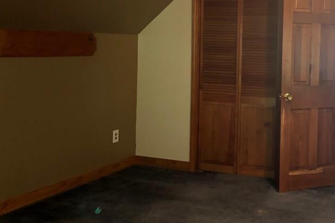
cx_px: 243
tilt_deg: -3.3
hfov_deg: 38.8
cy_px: 76
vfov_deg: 26.9
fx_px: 465
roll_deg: -1.0
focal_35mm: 50
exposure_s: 1/30
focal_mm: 3.99
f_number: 1.8
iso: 500
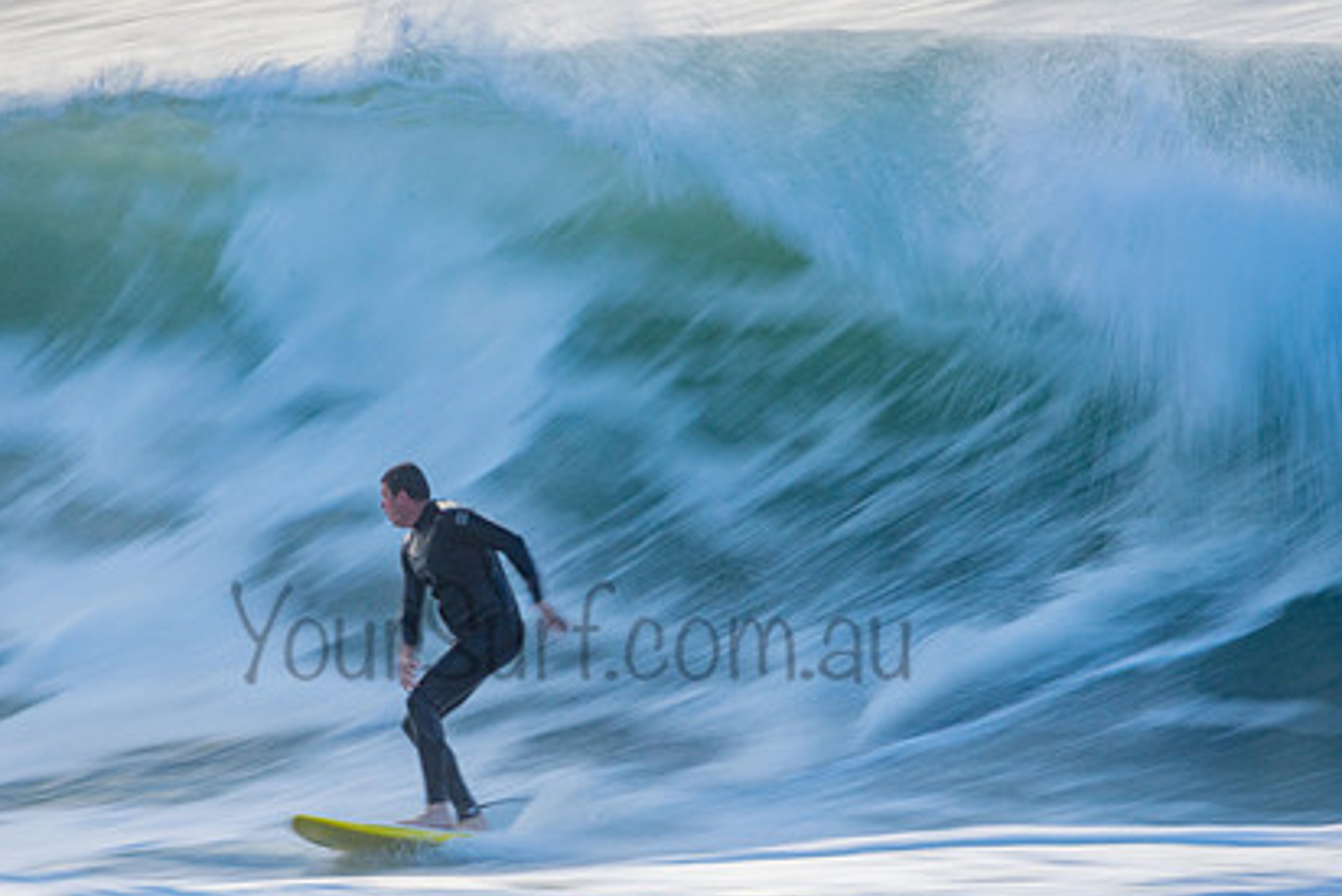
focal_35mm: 1055
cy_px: 604
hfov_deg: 2.0
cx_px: 567
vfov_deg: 1.3
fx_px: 39340
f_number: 32
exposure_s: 1/20
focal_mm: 500
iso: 200
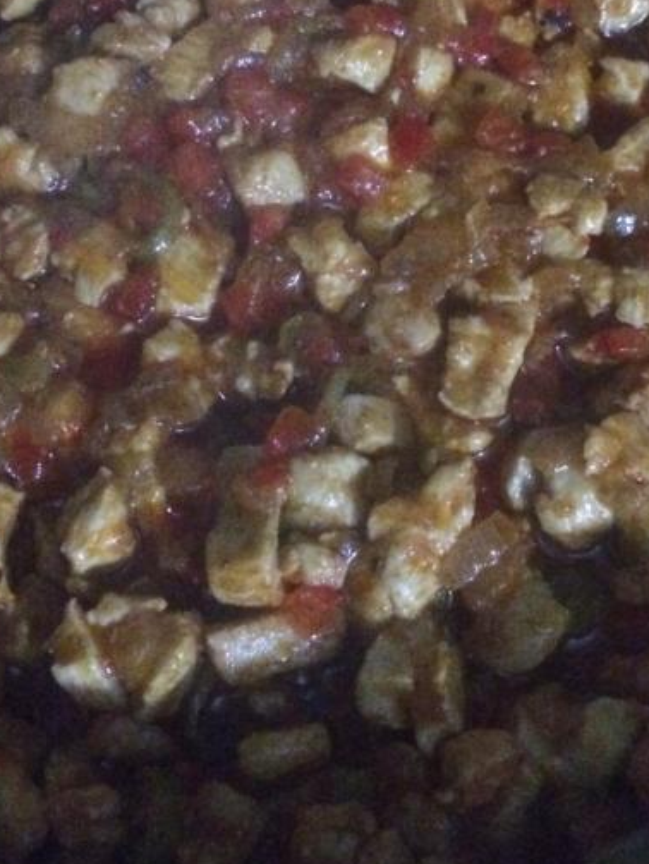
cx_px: 378
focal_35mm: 53
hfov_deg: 27.5
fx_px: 1323
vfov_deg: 35.6
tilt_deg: -66.6
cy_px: 247
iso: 1000
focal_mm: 4.15
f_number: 2.2
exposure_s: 1/17
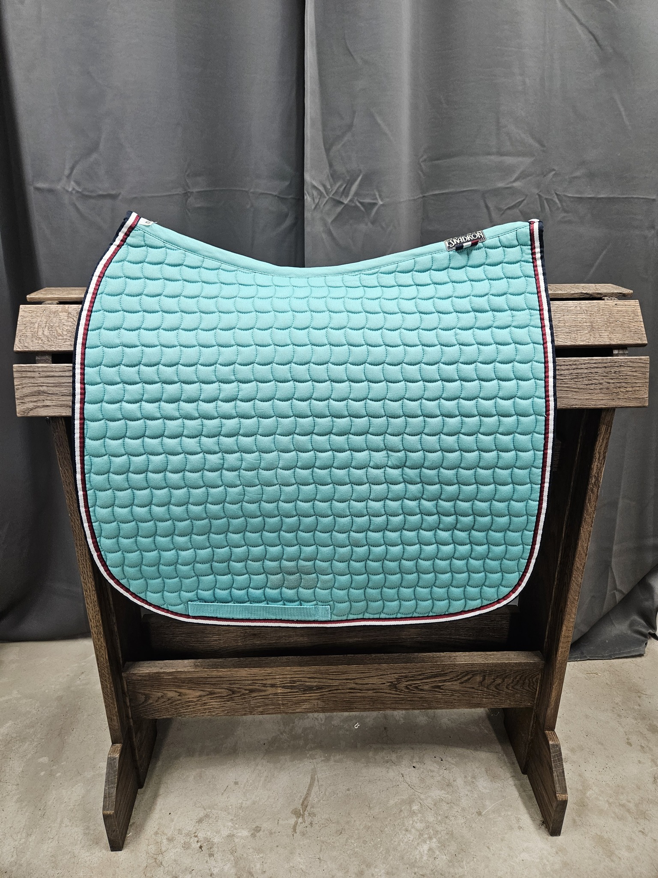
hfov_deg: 58.9
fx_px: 583
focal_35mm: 23
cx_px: 329
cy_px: 439
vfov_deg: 73.9
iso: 320
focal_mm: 5.4
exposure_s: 1/142
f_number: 1.8
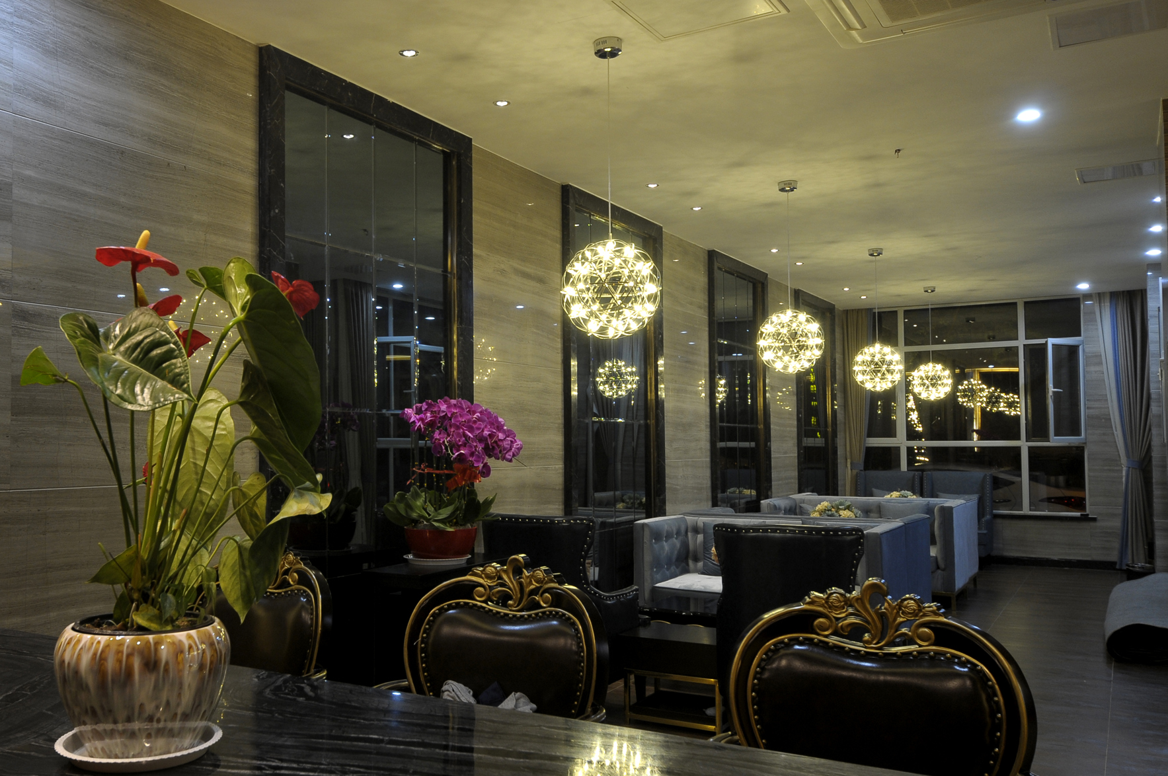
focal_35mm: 24
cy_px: 388
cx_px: 584
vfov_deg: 53.0
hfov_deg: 73.8
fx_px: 778
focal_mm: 16
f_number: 6.3
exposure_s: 1/5
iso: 200
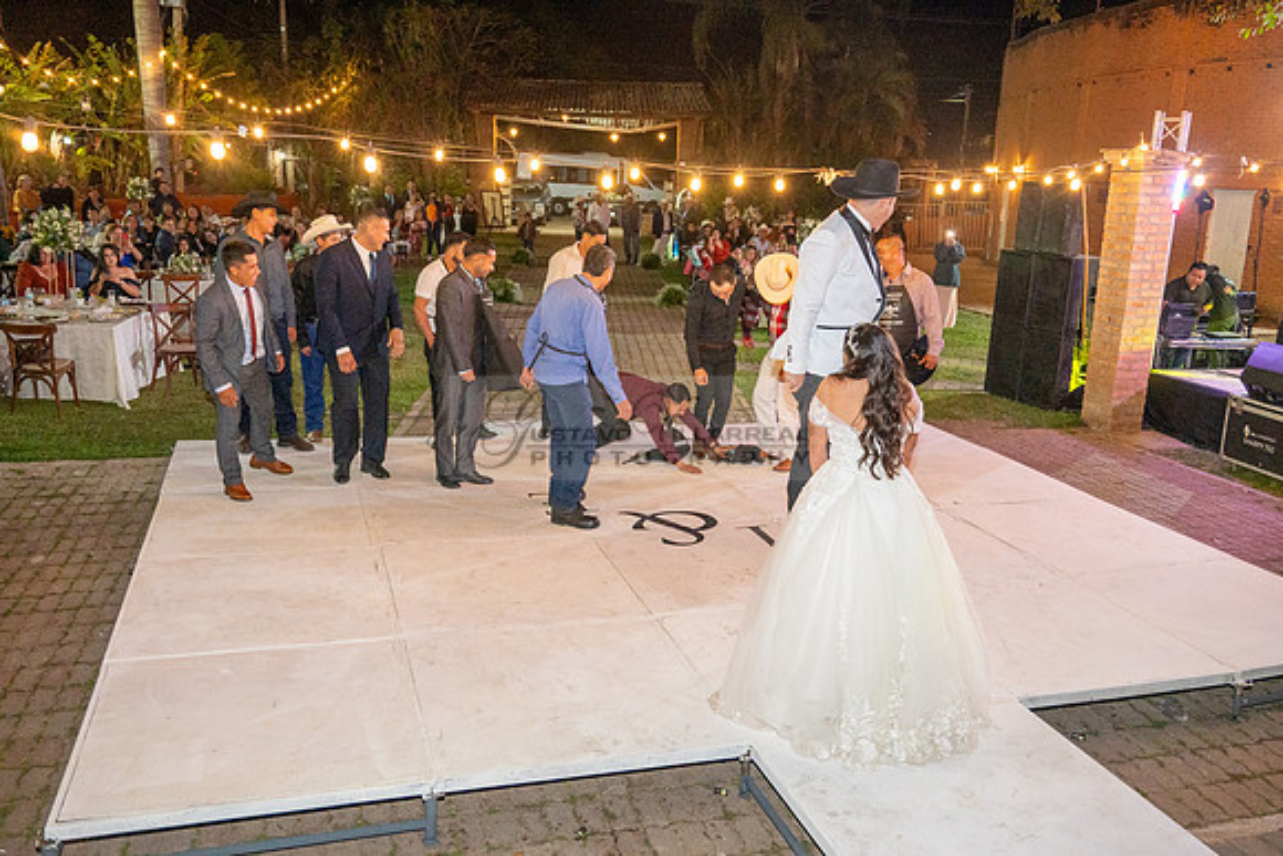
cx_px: 642
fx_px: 998
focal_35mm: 28
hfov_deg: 65.5
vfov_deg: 46.4
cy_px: 428
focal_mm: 28
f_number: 5
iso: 2500
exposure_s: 1/80
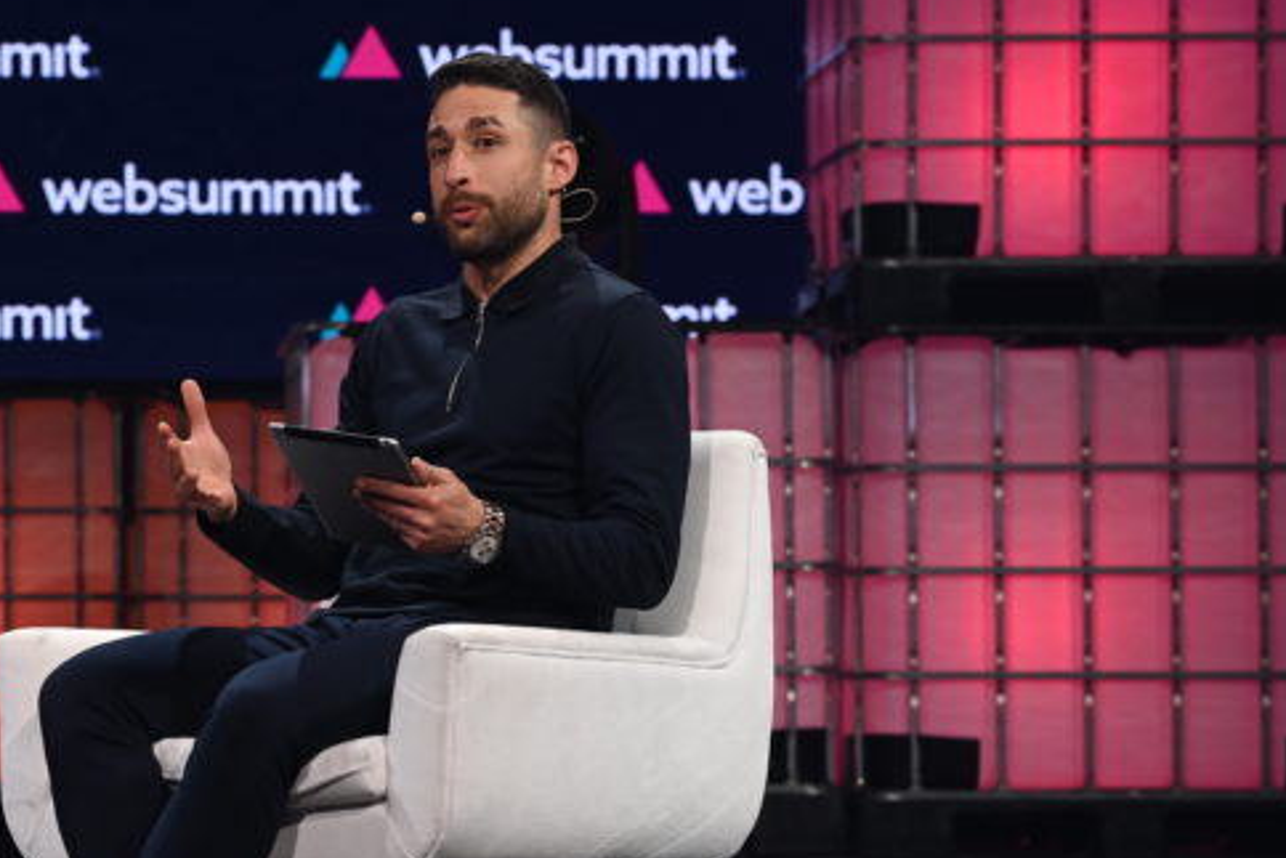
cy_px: 537
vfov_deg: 8.7
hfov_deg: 13.0
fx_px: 5645
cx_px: 380
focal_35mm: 158
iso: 1600
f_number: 5.6
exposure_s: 1/250
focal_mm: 102
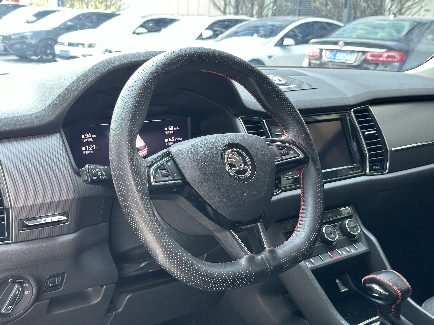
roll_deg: -3.0
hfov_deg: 39.7
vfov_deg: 30.3
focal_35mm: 48
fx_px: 602
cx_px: 217
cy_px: 162
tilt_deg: -12.9
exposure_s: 1/60
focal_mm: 6.86
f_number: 1.78
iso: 200
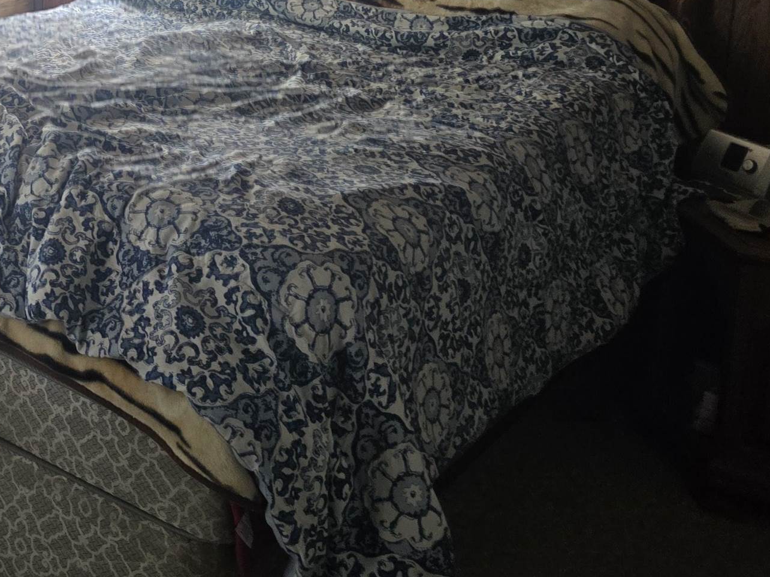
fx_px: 1223
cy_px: -26
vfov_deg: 25.0
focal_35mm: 55
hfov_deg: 31.9
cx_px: -19
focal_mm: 6.3
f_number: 1.7
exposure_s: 1/120
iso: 320
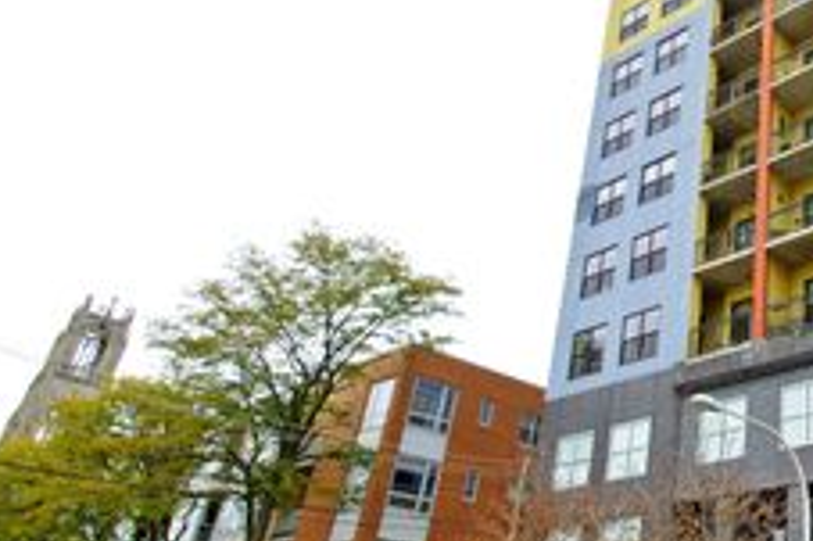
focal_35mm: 33
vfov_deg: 39.9
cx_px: 802
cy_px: 245
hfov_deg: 48.0
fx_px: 745
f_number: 8
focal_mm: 10
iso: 200
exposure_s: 1/160
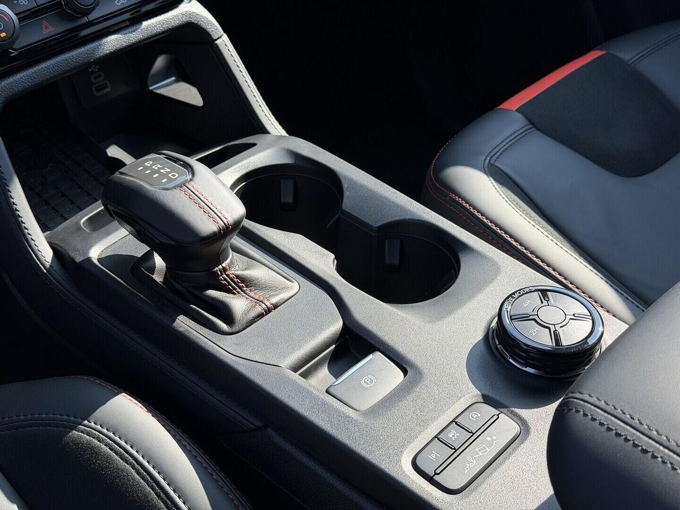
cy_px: 255
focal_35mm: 48
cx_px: 340
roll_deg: -2.0
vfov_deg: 30.3
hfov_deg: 39.7
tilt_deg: -39.2
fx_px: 943
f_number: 1.78
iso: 64
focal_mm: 6.76
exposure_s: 1/652
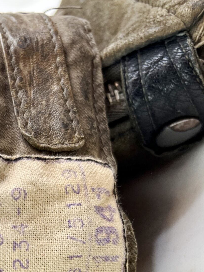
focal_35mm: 61
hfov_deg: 23.6
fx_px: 479
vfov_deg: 28.6
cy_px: 302
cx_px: 35
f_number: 1.6
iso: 64
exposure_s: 1/100
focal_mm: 5.1
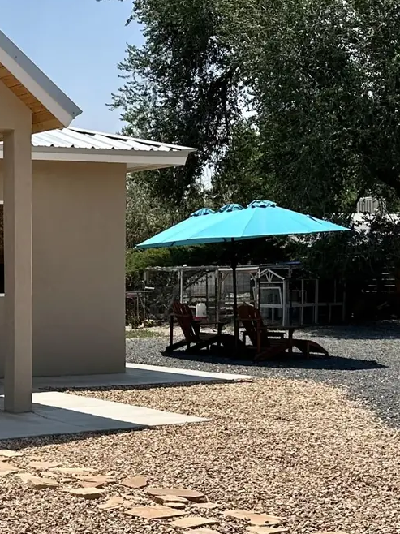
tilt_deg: -2.6
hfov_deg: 19.2
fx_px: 1125
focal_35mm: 73
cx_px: -61
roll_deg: +0.2
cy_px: 321
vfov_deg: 26.6
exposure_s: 1/7042
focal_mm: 6.86
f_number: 1.78
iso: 80
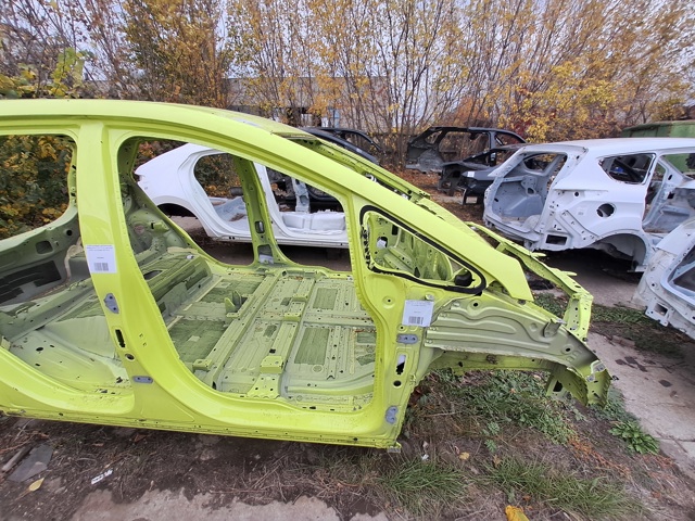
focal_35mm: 13
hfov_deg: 106.2
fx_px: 261
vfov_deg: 89.9
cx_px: 348
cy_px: 260
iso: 50
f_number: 2.2
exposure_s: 1/351
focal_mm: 1.13
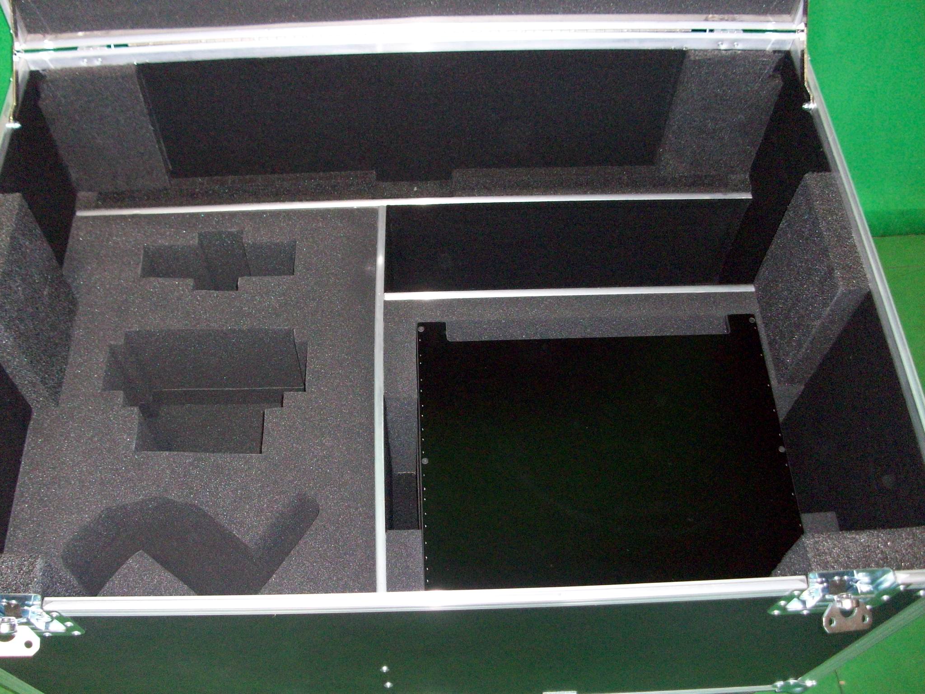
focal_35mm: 34
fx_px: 909
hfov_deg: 54.0
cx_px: 462
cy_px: 347
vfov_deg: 41.8
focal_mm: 5.7
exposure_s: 1/60
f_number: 2.8
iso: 200
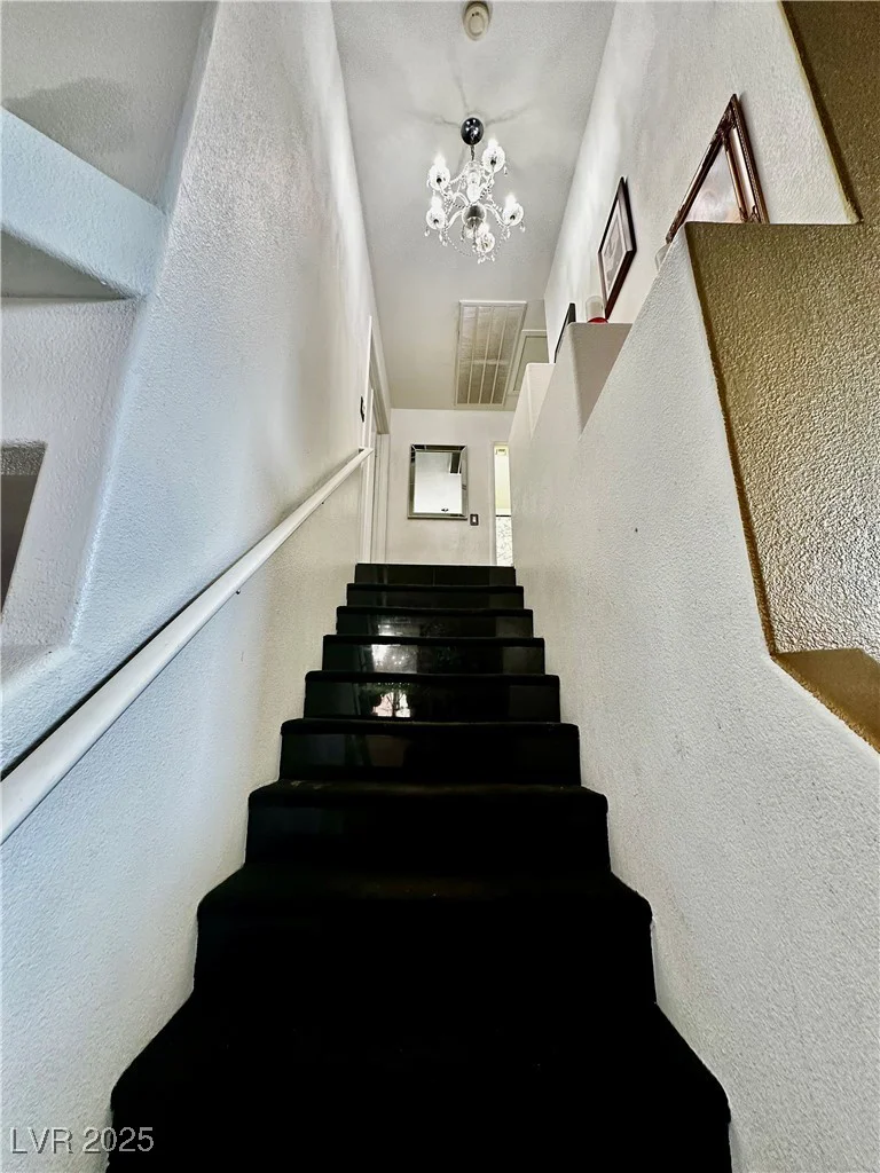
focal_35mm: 14
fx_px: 475
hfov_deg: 85.7
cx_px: 440
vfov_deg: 102.1
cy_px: 586
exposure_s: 1/60
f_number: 2.2
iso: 160
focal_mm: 2.22
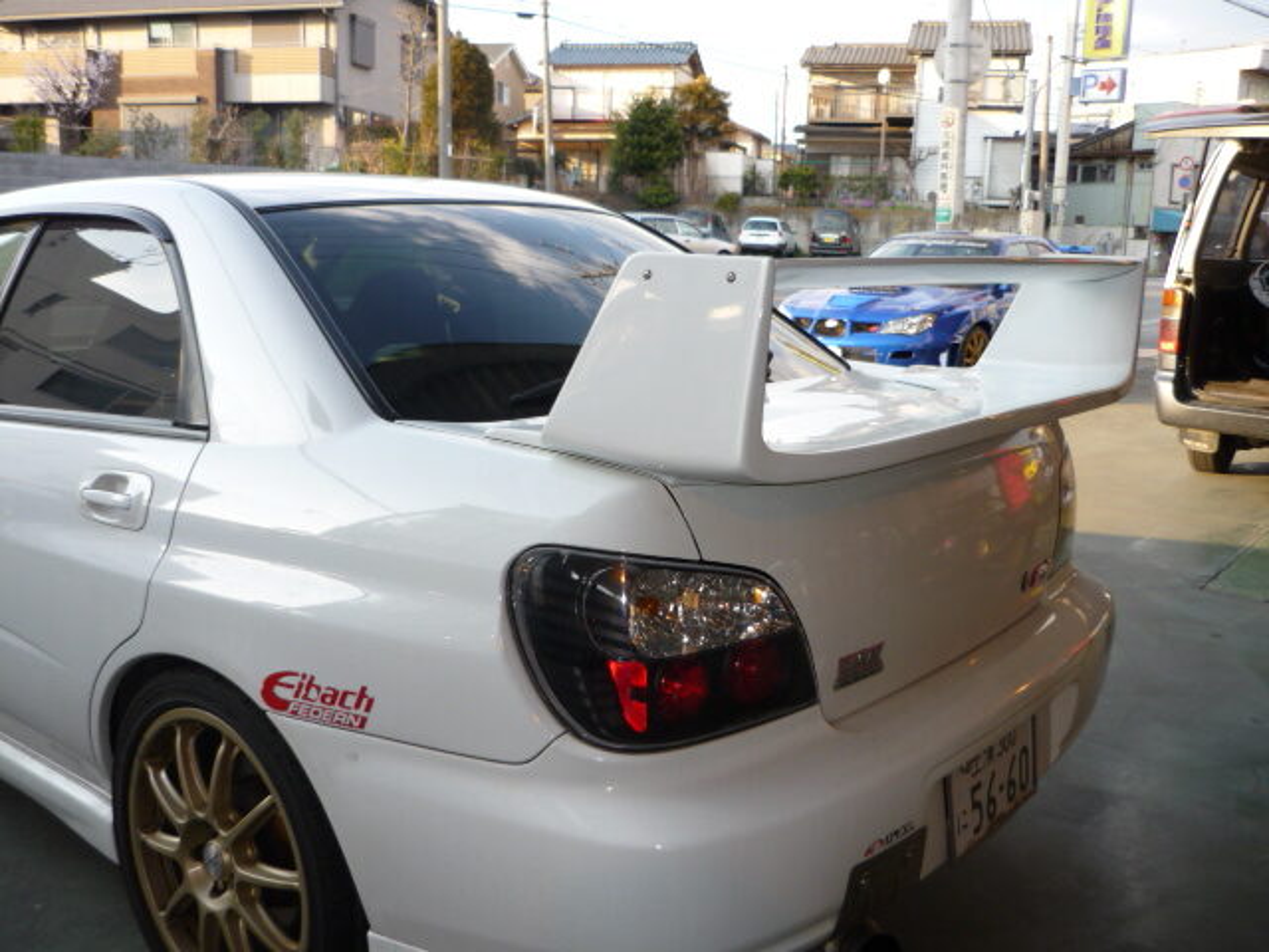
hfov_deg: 55.4
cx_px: 634
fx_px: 1210
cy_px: 476
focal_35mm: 33
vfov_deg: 42.9
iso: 100
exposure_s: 1/160
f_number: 2.8
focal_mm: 5.5
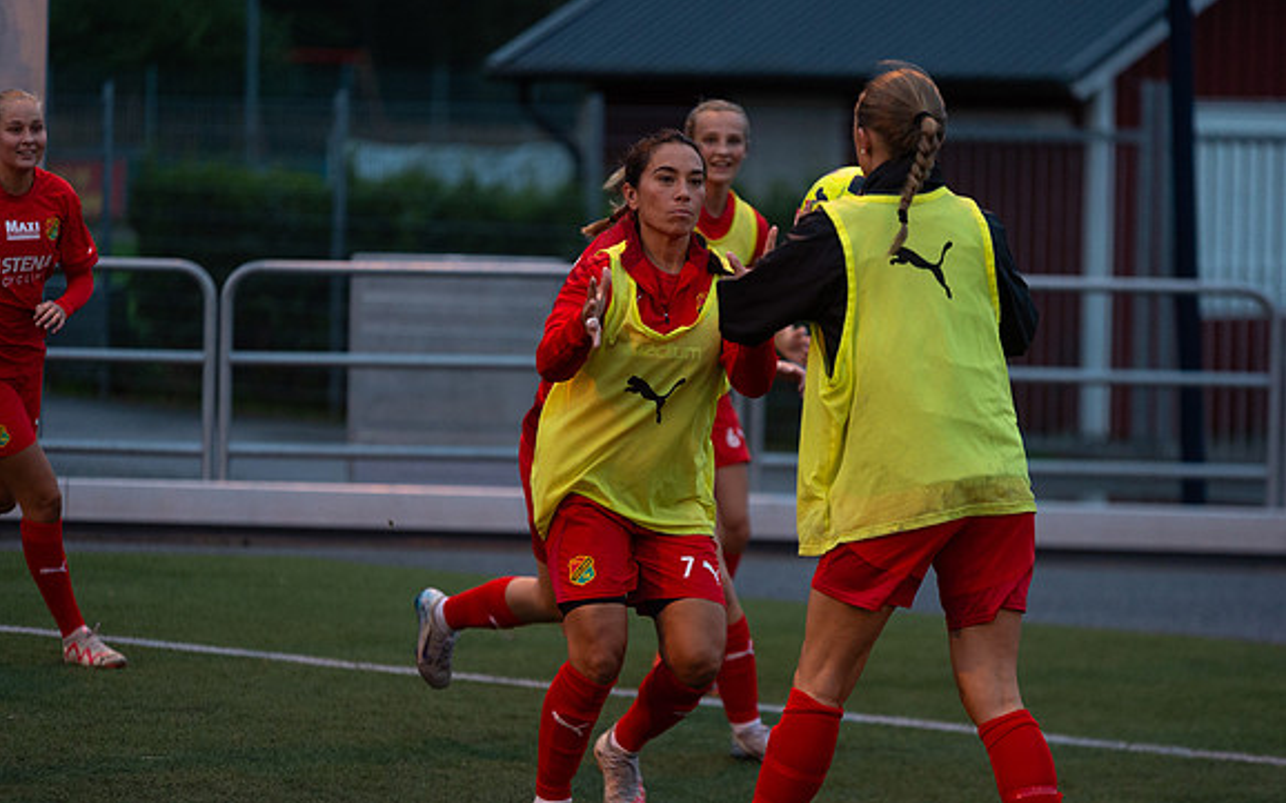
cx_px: 643
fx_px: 6272
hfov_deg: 11.7
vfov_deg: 7.3
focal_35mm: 179
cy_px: 394
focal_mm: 175
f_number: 3.2
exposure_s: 1/640
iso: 1800
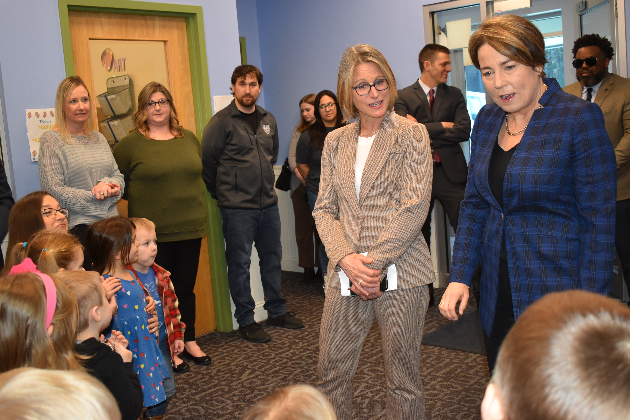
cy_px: 210
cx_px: 315
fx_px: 683
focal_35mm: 39
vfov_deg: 34.2
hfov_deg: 49.5
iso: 900
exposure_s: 1/125
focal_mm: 26
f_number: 4
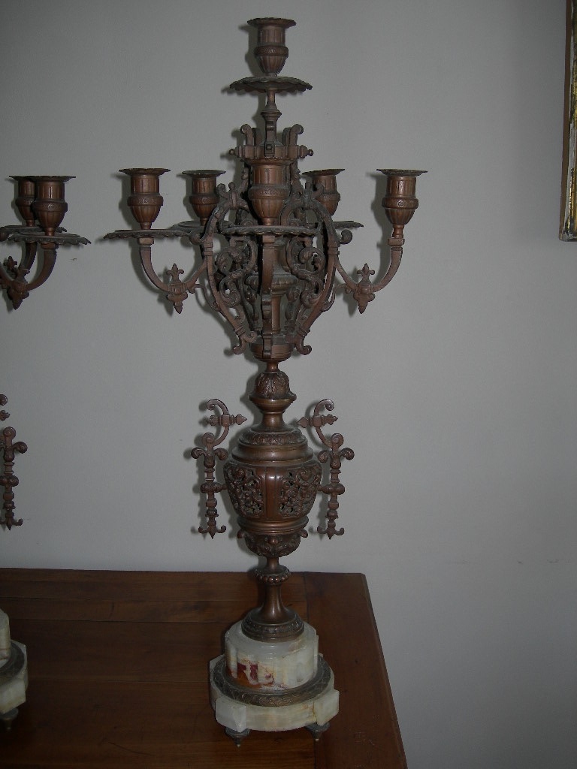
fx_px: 845
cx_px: 288
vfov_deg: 49.0
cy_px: 384
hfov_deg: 37.7
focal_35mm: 38
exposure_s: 1/60.1
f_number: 2.8
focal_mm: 7.8
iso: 50
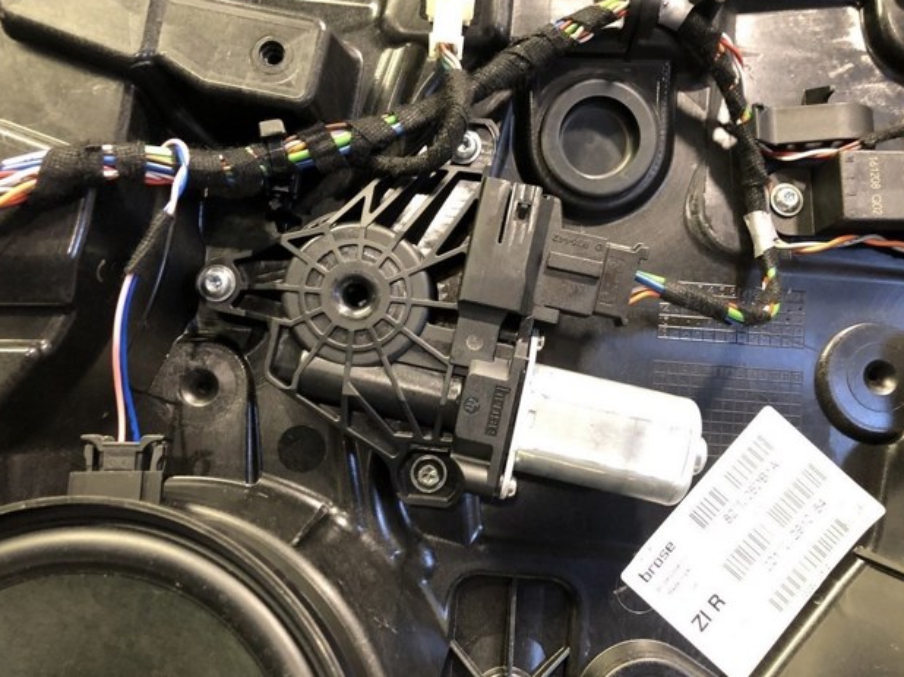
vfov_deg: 48.2
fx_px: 757
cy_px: 329
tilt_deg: -27.6
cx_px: 455
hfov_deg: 61.7
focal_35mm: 29
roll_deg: -0.1
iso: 100
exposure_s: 1/13
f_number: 1.8
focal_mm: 4
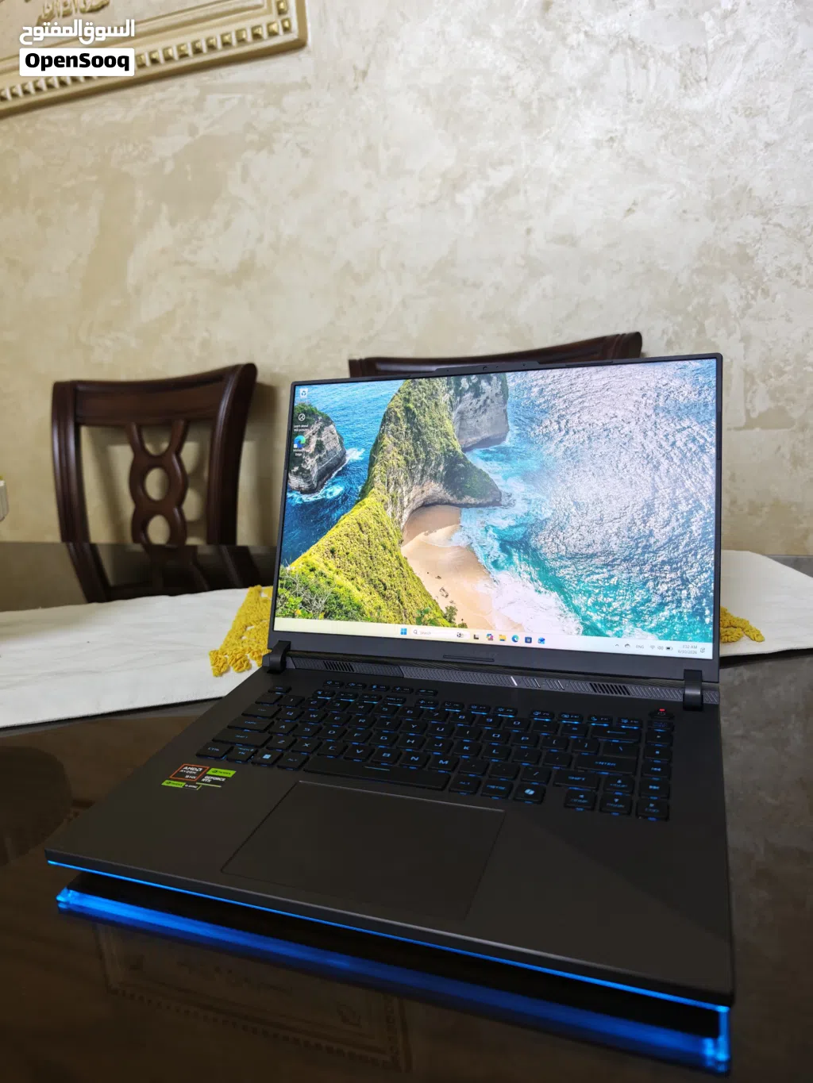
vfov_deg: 73.9
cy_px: 542
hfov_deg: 58.9
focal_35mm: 23
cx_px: 406
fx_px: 720
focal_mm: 8.71
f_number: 1.67
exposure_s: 1/100
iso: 50
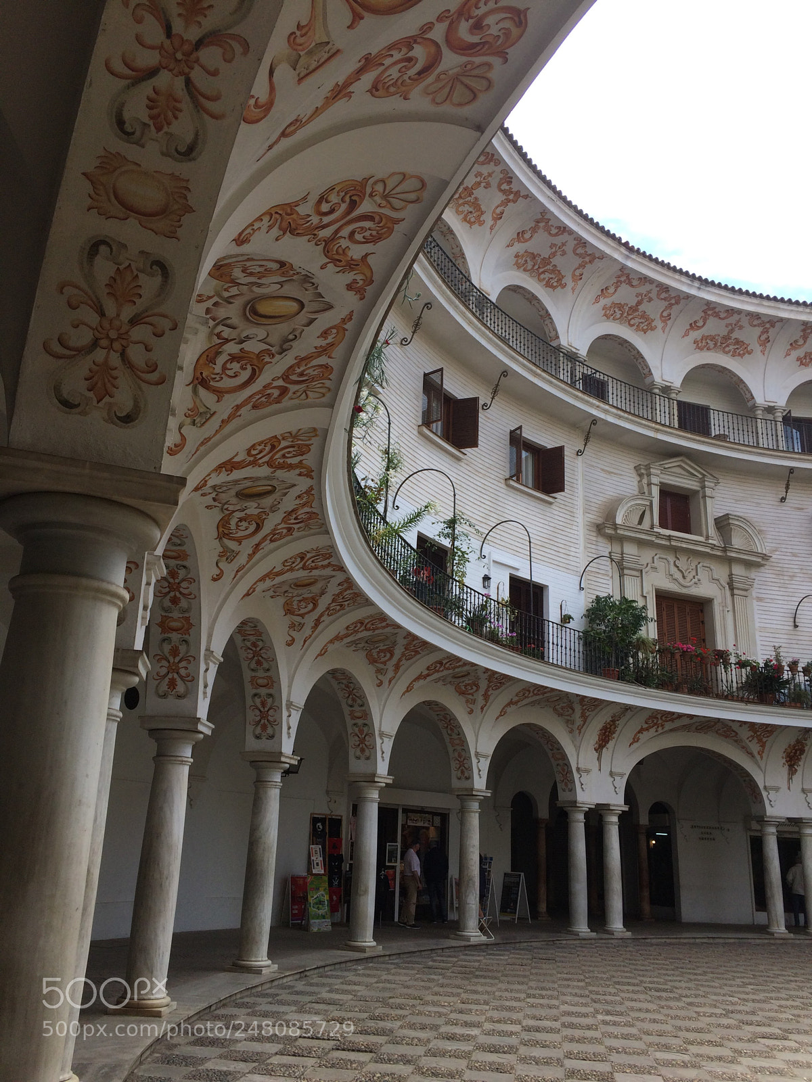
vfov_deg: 61.7
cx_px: 406
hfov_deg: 48.2
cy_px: 541
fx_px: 907
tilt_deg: +17.4
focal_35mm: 29
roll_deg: -0.9
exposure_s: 1/912
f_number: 2.2
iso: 32
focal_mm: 4.15
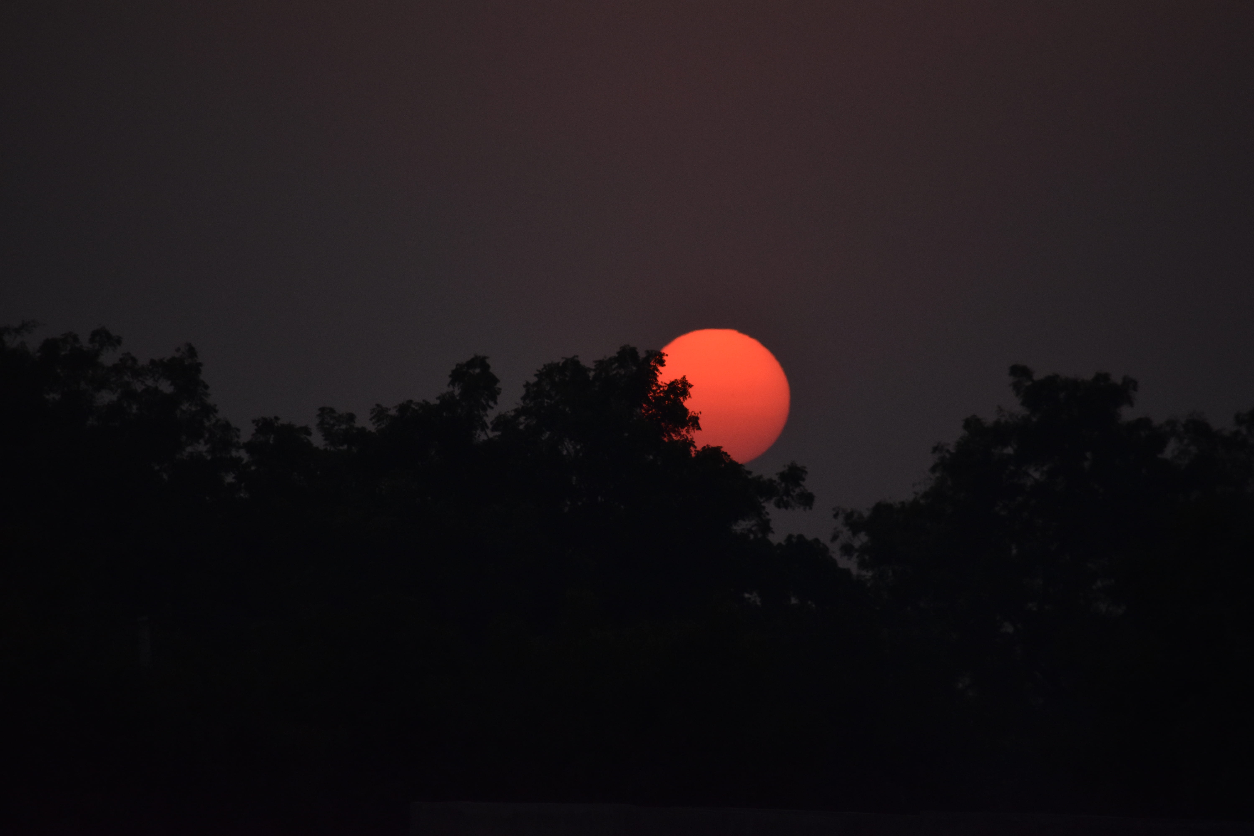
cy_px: 418
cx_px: 627
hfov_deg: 4.6
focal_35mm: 450
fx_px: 15674
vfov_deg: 3.1
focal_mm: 300
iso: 1000
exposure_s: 1/4000
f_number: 5.6
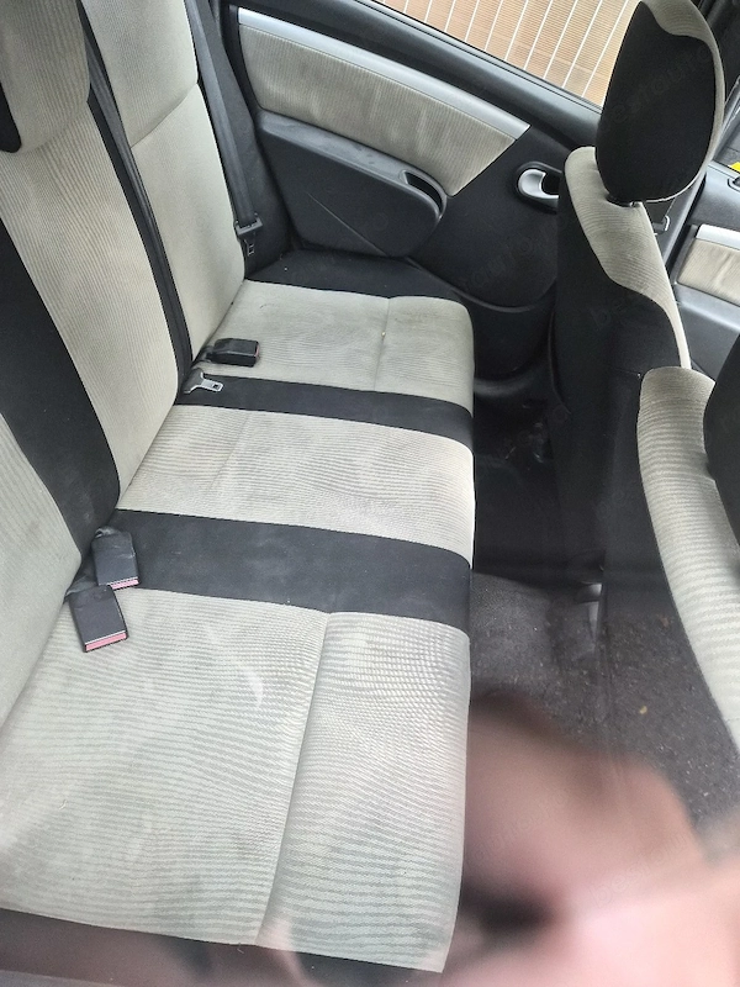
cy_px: 494
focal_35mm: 23
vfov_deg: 73.9
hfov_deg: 58.9
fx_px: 656
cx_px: 370
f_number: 1.8
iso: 250
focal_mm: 5.4
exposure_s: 1/182
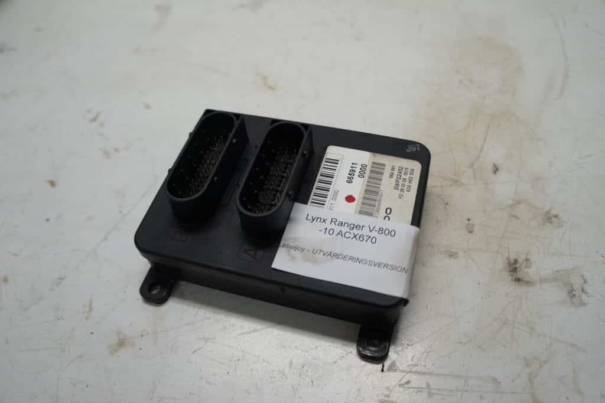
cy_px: 202
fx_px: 454
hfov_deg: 67.4
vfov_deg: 47.9
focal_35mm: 27
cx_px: 302
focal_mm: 18
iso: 100
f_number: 3.5
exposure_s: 1/80
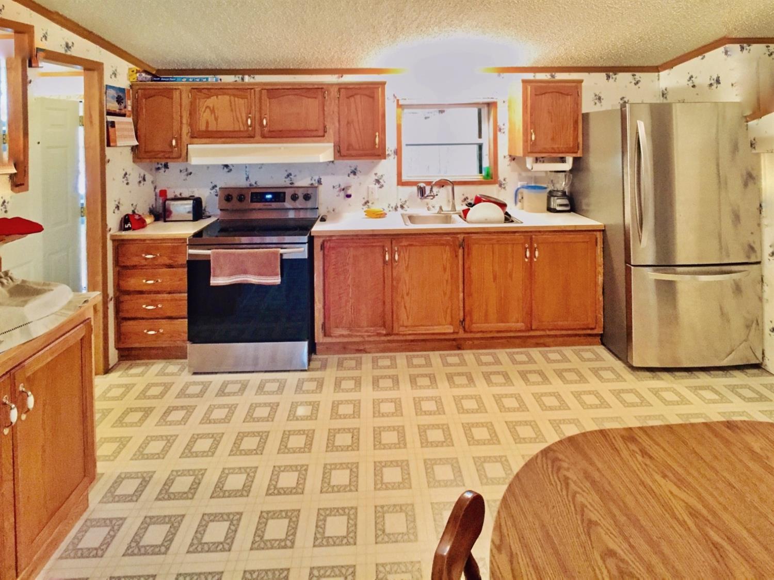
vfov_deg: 48.2
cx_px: 387
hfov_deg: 61.7
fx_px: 648
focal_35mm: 29
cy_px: 290
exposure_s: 1/15
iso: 500
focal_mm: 4.15
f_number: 2.2
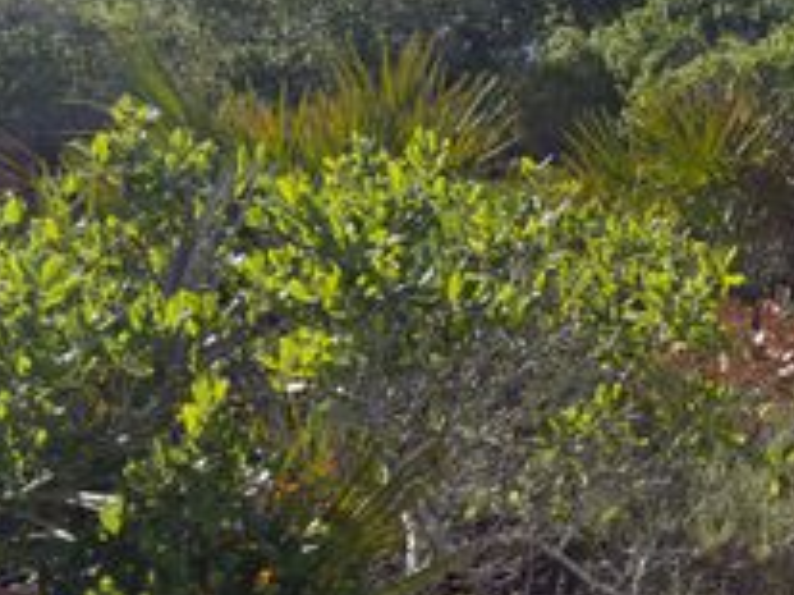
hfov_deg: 29.2
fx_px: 1330
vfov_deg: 24.9
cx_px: 928
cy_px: 136
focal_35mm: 58
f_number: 1.78
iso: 64
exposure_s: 1/4464
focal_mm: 6.76
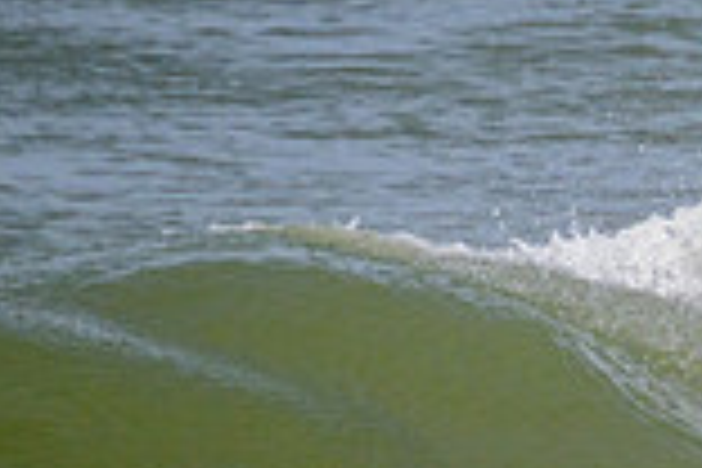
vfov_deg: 0.5
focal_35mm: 2978
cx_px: 1251
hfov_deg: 0.7
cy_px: 326
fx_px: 58066
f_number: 11
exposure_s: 1/2000
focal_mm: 800
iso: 800
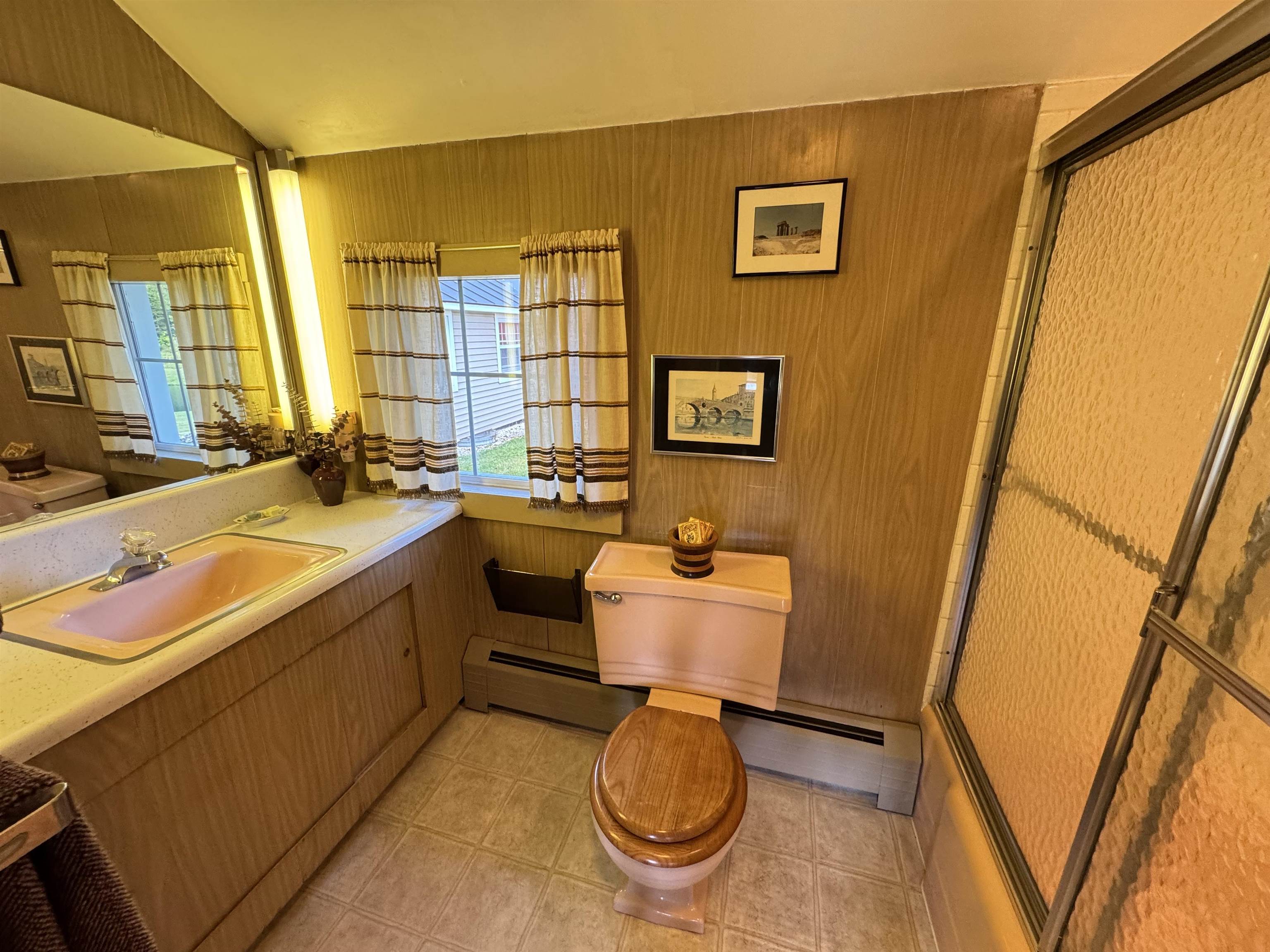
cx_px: 635
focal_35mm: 14
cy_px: 476
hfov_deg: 102.1
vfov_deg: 85.7
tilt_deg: -16.6
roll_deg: -1.5
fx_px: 514
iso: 250
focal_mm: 2.22
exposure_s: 1/60
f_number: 2.2
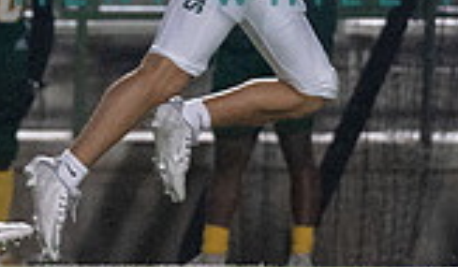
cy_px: -84
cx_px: -144
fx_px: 16147
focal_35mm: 1318
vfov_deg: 0.9
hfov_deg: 1.6
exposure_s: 1/1250
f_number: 2.8
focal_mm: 200
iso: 3200
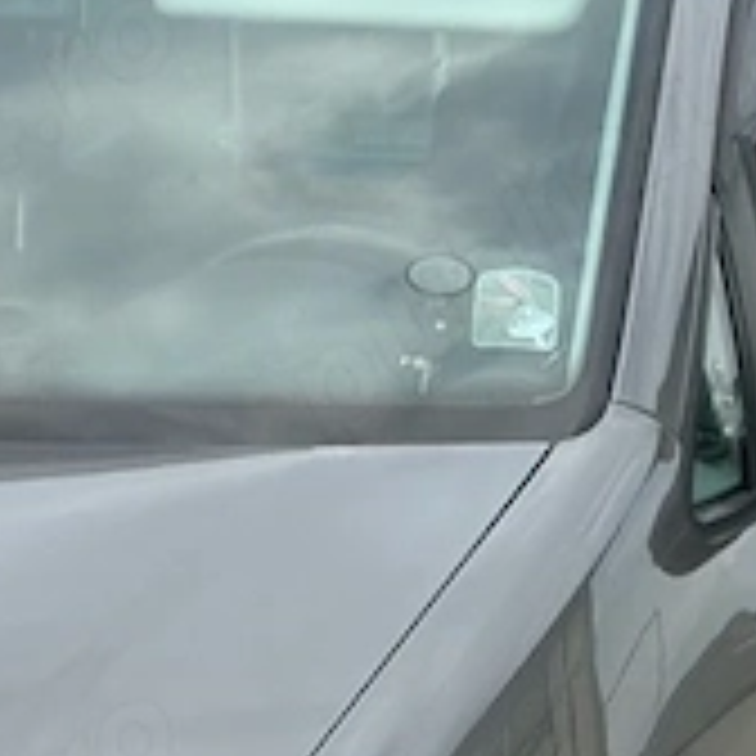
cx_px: 760
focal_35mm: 202
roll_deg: +0.0
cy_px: 1022
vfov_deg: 8.5
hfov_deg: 8.6
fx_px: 4991
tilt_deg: -9.6
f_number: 1.78
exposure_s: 1/3597
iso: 100
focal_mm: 6.86
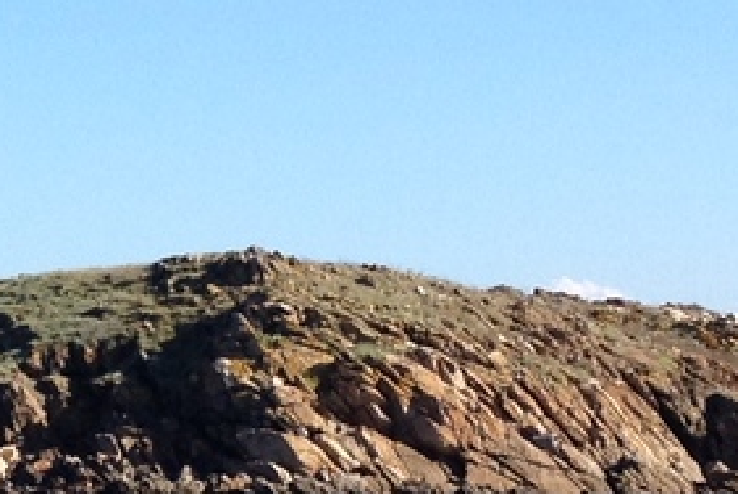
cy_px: 420
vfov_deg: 6.6
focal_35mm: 207
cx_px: -160
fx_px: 4248
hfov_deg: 9.8
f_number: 2.4
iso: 64
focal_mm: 4.28
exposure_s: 1/1227
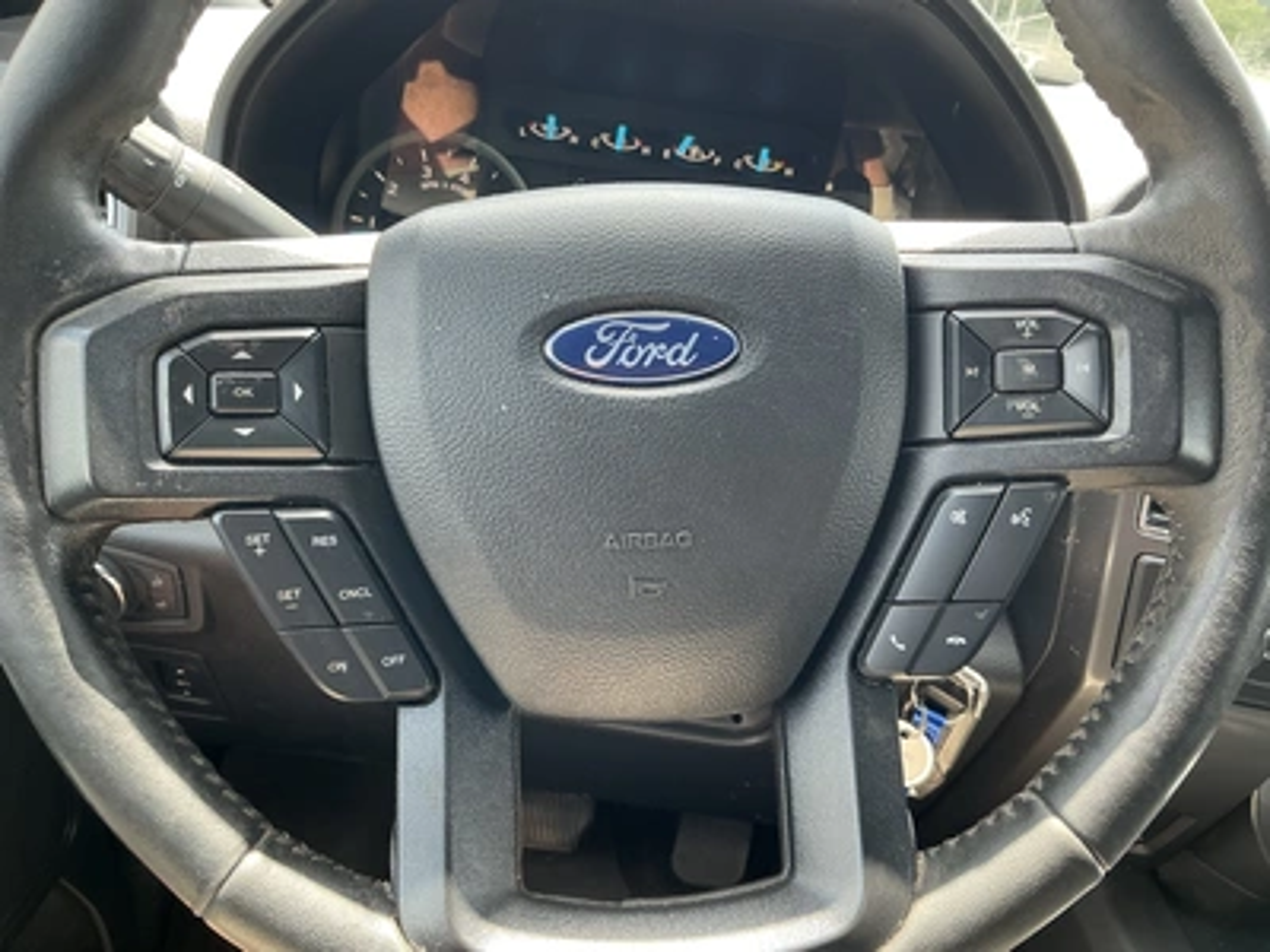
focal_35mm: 28
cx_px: 635
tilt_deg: -24.1
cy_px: 476
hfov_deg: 63.4
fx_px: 1027
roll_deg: -7.1
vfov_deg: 49.7
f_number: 1.8
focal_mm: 3
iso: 64
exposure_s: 1/122
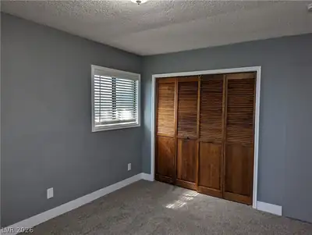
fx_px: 217
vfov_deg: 56.9
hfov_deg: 71.5
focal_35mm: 24
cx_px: 156
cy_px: 118
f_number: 1.85
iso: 44
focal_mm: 6.81
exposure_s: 1/123
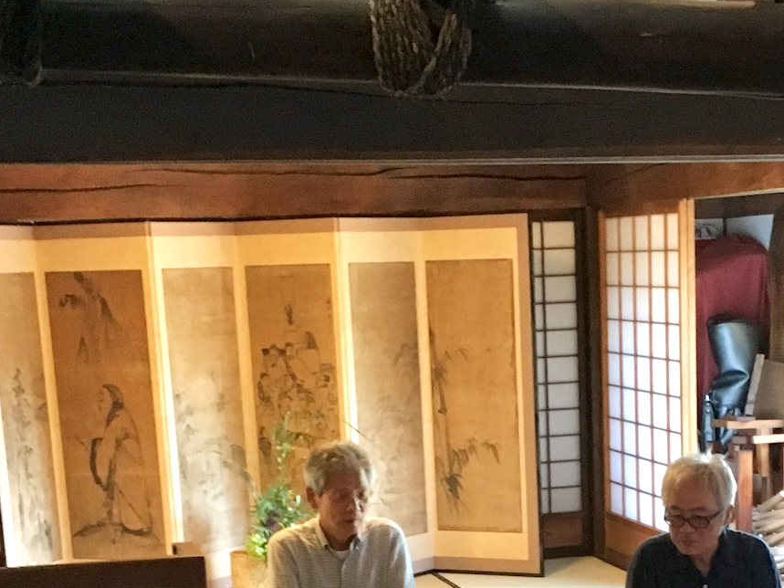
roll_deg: +1.6
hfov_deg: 23.9
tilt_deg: -13.8
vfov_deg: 17.3
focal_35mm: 81
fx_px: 1834
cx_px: 563
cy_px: 725
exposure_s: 1/24
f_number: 2.2
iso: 200
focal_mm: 4.15
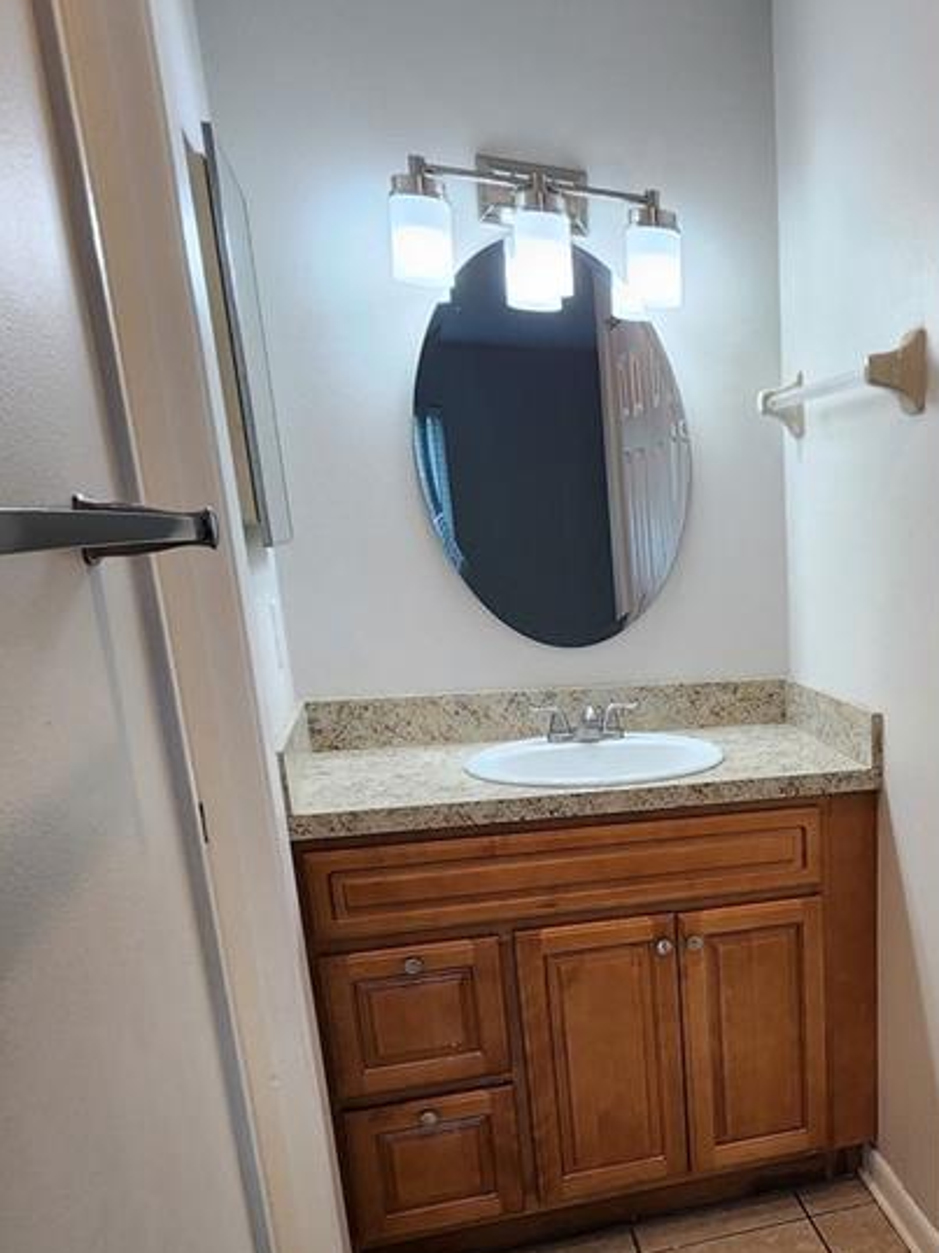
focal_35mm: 29
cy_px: 855
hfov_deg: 42.9
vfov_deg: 60.0
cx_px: 895
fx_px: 1050
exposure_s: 1/60
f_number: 2.2
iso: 80
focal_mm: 2.2
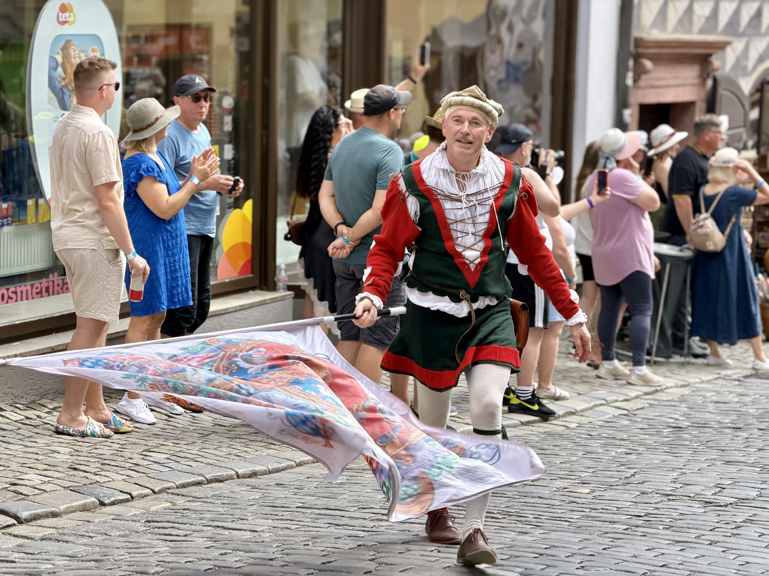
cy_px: 288
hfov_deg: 19.6
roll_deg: -0.4
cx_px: 384
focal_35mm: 100
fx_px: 2222
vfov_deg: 14.8
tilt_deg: -7.1
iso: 50
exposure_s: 1/218
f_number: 2.8
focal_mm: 16.89
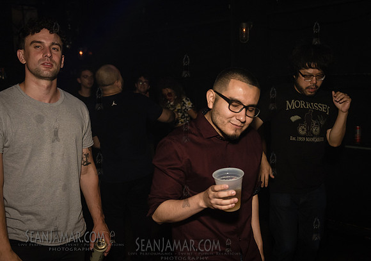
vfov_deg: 35.7
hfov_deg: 49.1
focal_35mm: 38
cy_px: 152
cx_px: 227
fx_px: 403
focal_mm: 32
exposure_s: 1/250
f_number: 3.5
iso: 2000
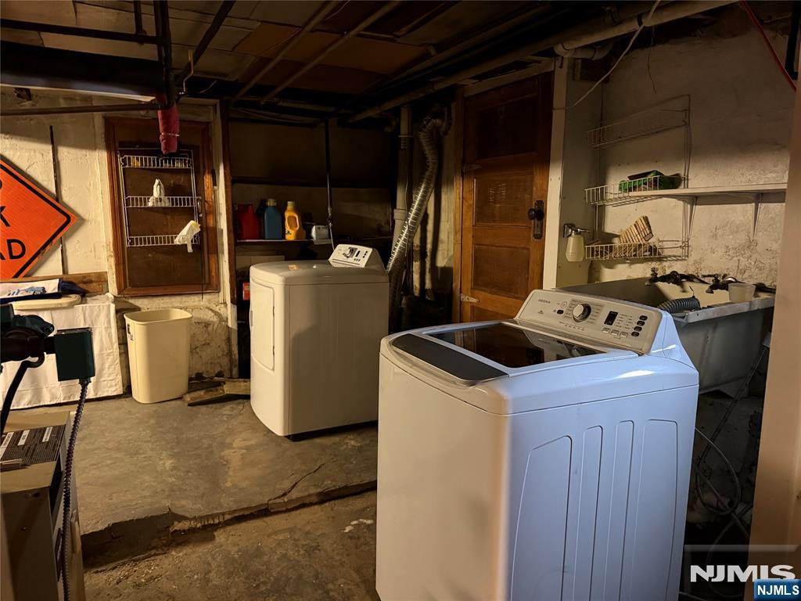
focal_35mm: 24
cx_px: 400
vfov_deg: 56.8
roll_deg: +0.7
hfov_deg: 71.6
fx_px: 555
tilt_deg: -9.3
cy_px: 300
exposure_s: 1/30
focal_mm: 6.76
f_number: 1.78
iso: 800
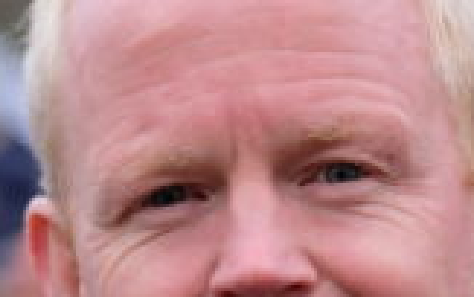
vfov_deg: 3.2
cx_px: 362
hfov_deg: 5.1
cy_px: 217
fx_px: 5285
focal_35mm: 409
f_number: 4
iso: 400
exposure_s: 1/420
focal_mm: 90
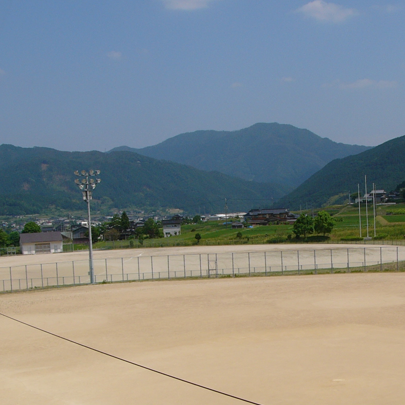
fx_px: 874
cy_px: 264
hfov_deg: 26.0
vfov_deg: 26.0
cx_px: 260
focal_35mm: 66
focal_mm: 6
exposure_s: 1/640
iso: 50
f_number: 5.6
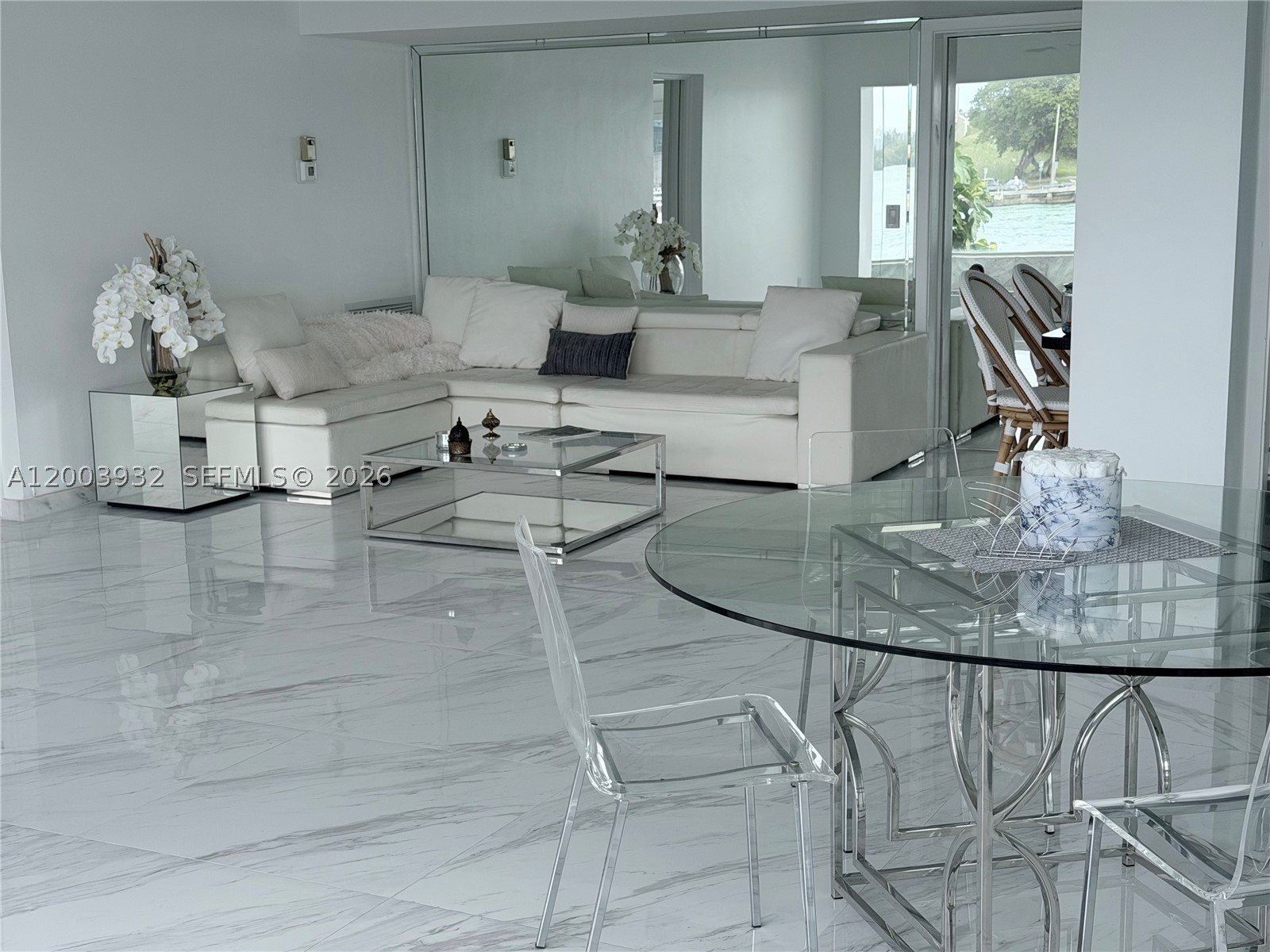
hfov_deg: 39.7
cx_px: 635
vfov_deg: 30.3
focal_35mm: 48
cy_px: 476
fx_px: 1761
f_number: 1.78
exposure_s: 1/669
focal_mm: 6.76
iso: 64
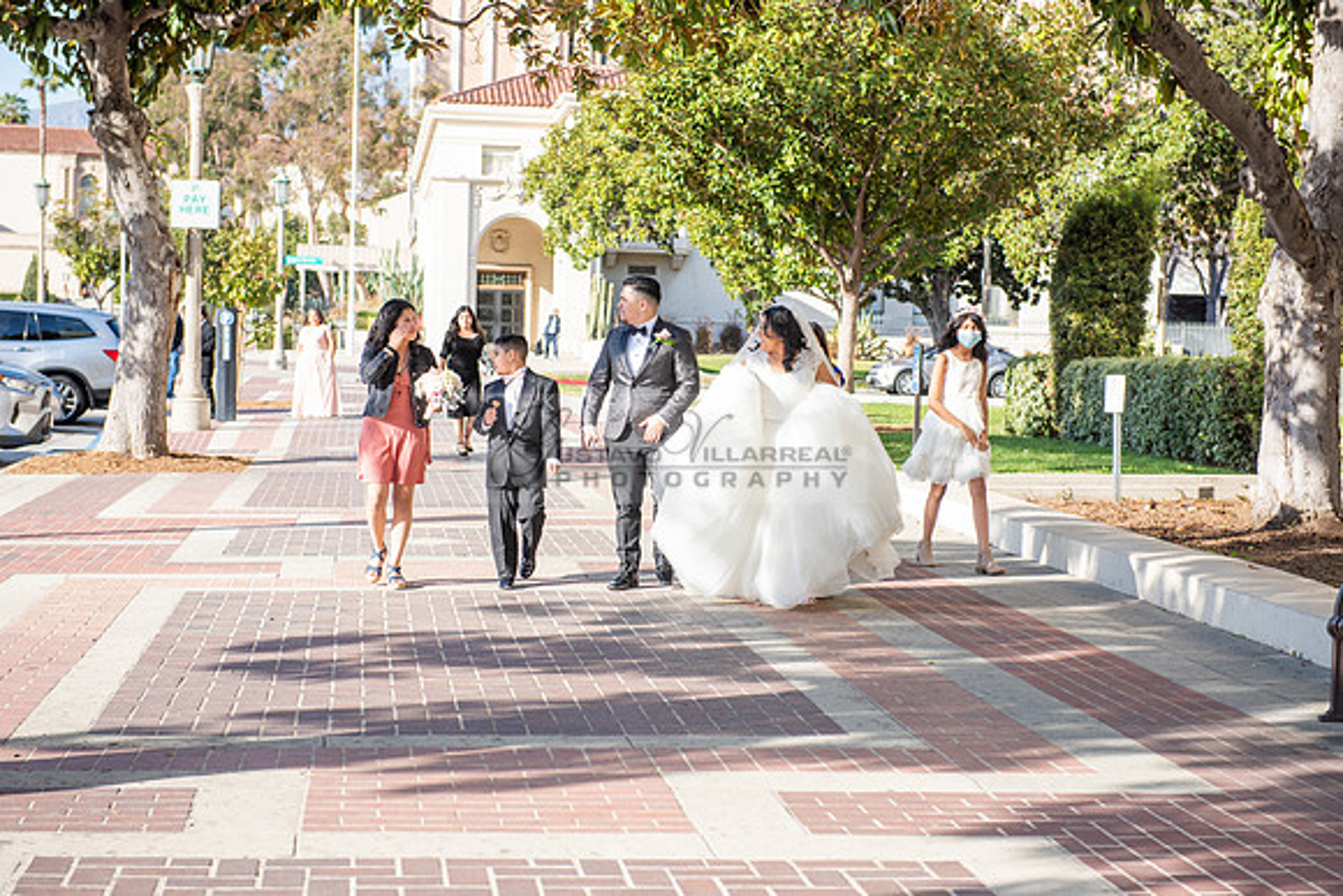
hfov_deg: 28.8
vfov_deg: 19.5
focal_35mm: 70
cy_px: 448
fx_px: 2612
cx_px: 672
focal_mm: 70
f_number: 5
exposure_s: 1/250
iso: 100
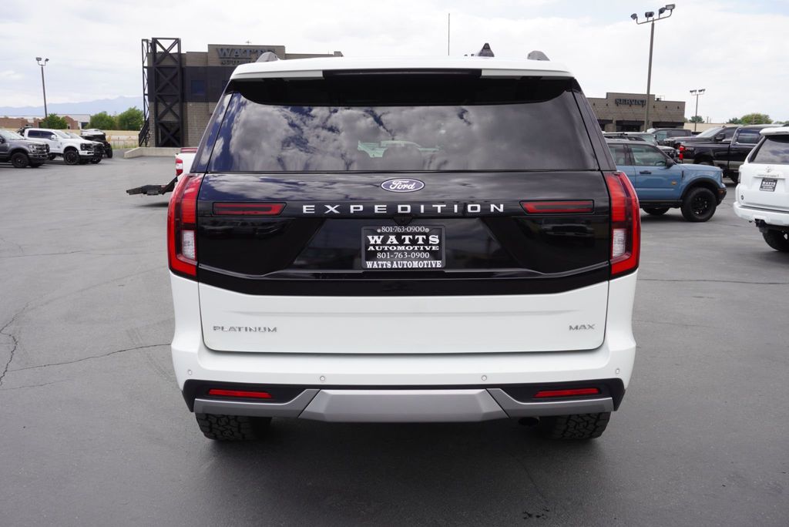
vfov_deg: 41.8
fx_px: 691
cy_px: 264
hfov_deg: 59.5
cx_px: 394
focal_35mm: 32
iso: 100
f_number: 8
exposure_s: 1/125
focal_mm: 21
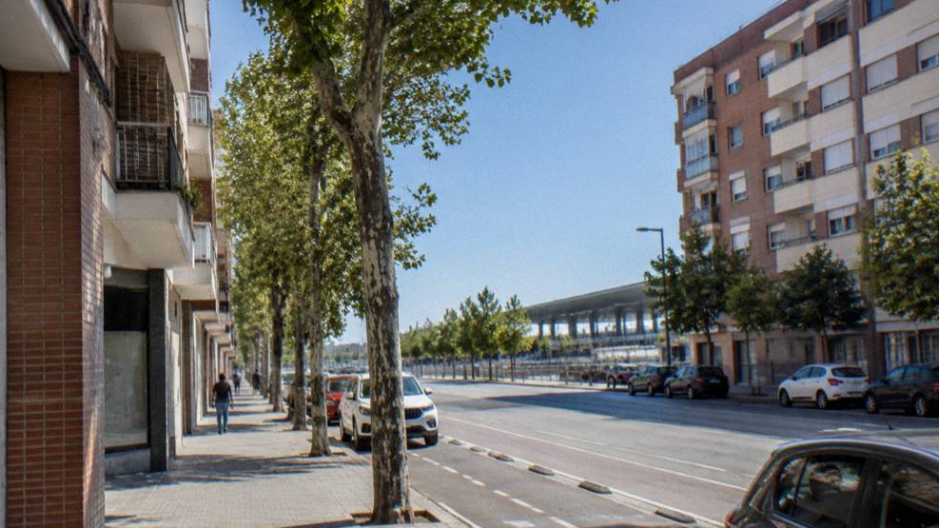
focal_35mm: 52
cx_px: 470
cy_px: 299
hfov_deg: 39.9
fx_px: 1295
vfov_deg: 23.0
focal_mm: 49
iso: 400
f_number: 5.6
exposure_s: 1/640
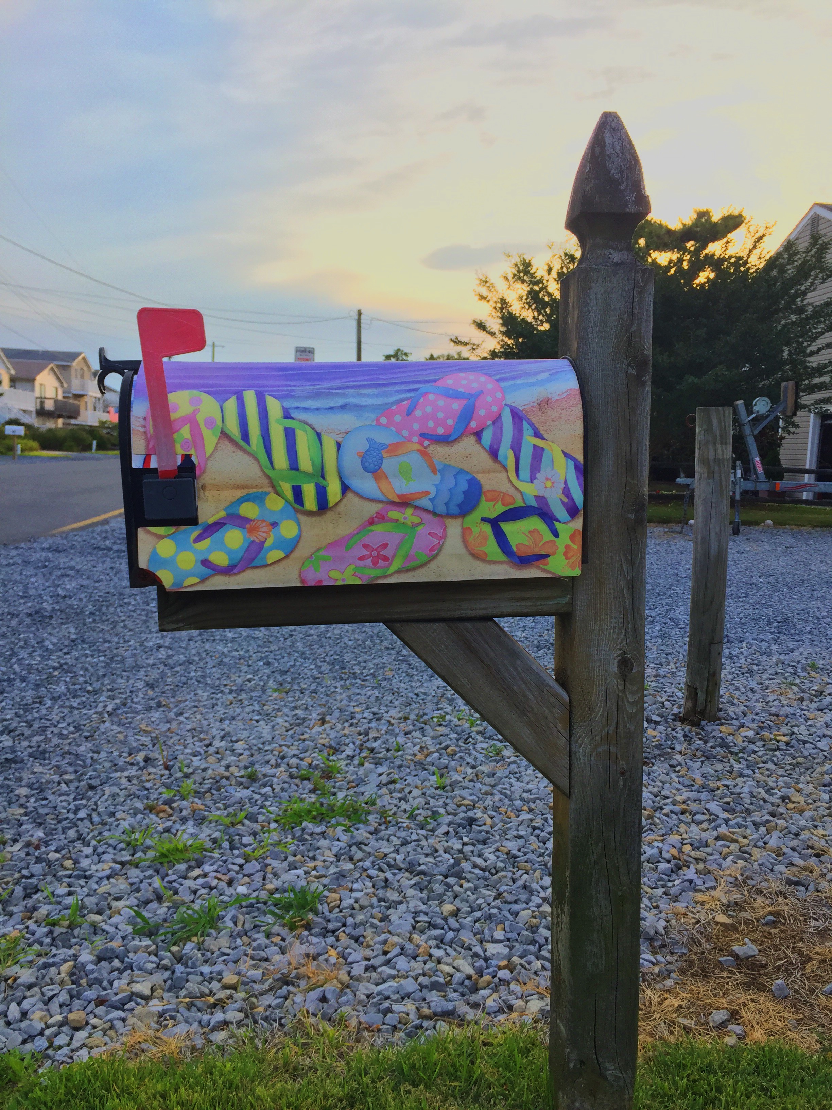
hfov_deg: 48.2
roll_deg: -2.3
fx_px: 929
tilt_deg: -5.7
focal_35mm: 29
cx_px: 416
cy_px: 555
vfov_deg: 61.7
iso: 32
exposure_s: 1/482
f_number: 2.2
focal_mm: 4.15
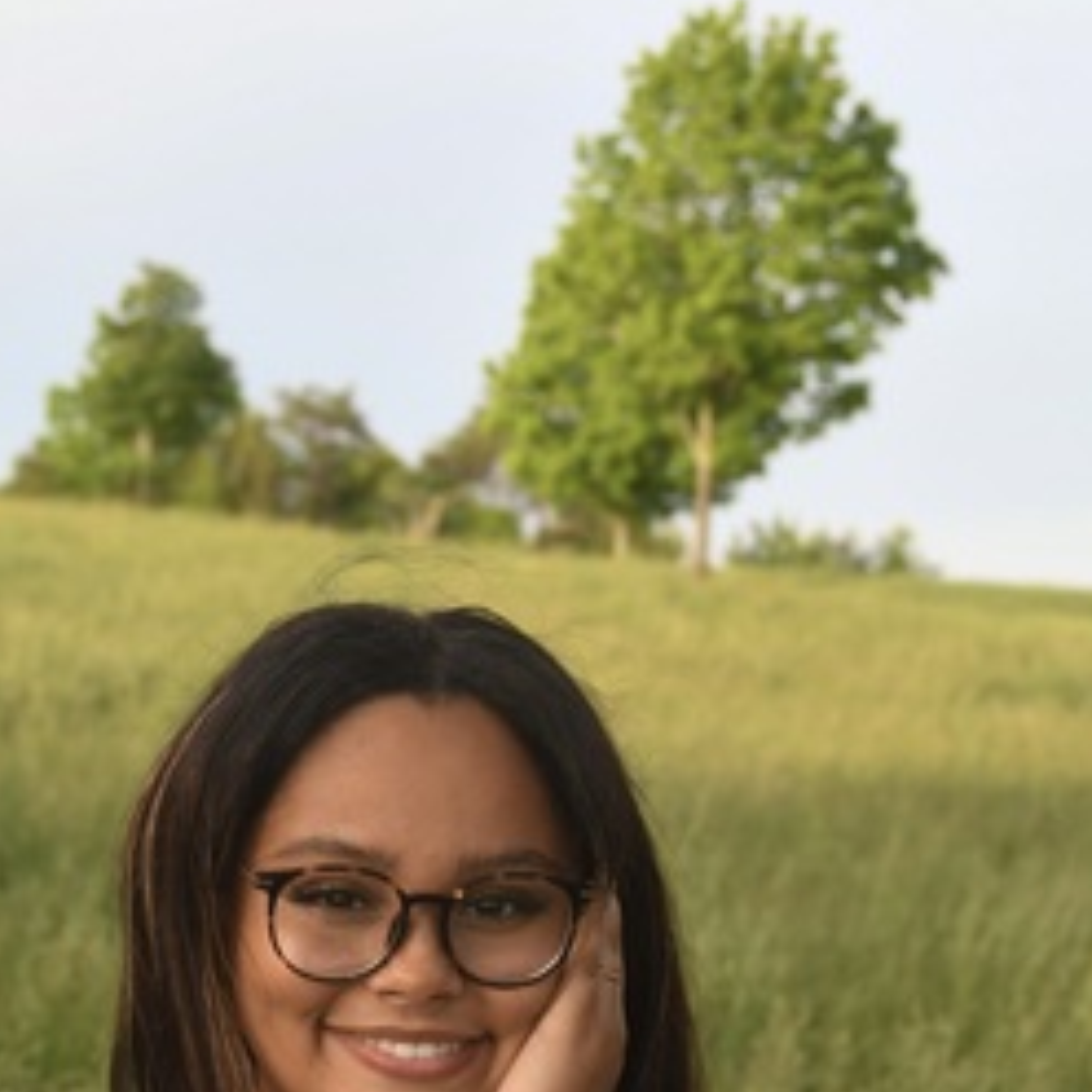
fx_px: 3176
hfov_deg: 19.5
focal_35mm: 89
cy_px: 933
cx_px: 438
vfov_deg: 19.2
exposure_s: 1/125
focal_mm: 26
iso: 250
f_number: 3.8
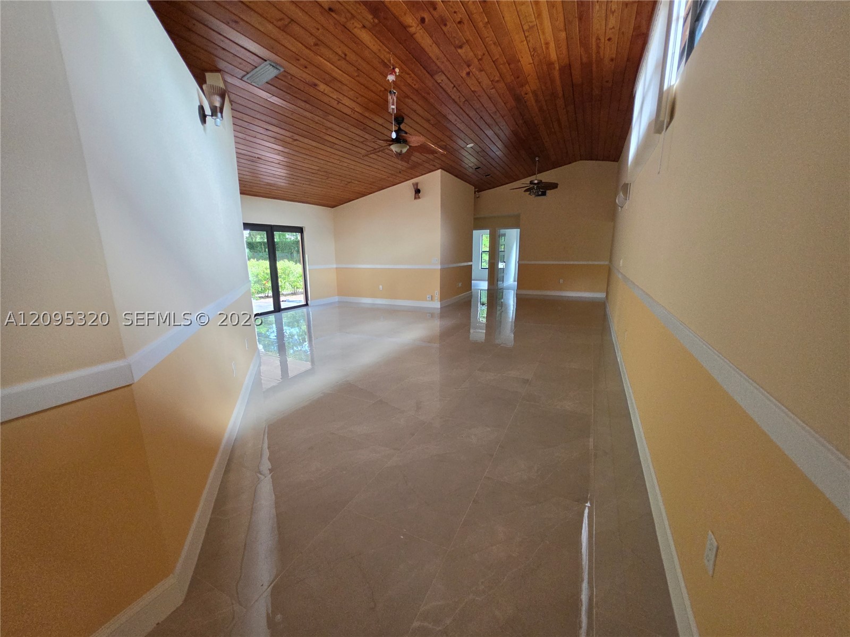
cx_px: 425
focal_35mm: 13
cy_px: 318
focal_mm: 2.2
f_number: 1.9
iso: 500
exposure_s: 1/359
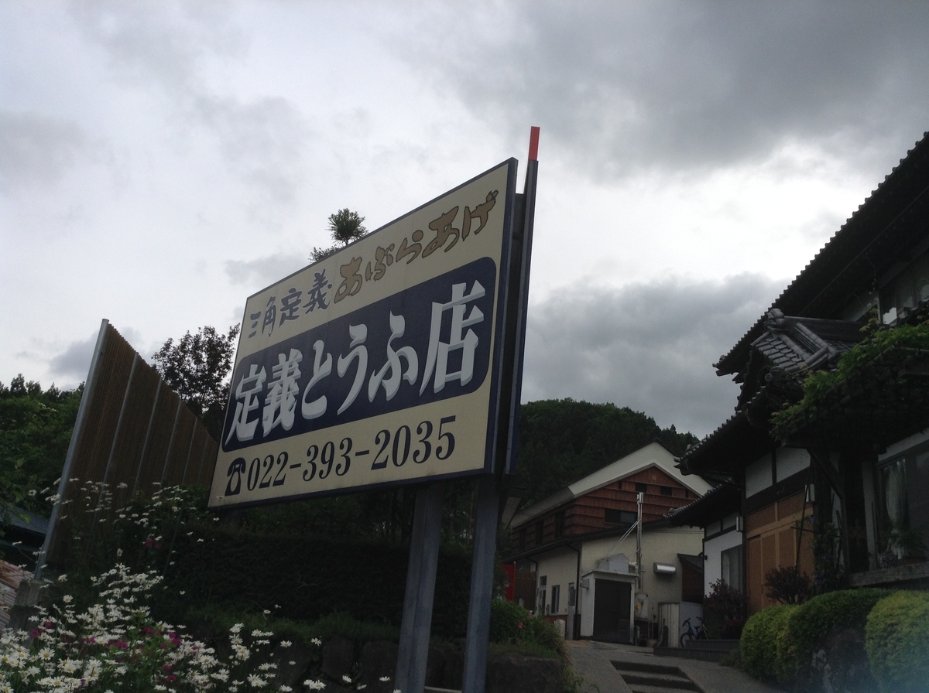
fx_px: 884
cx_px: 464
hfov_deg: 55.4
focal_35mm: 33
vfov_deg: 42.8
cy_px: 346
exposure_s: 1/1259
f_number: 2.4
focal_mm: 3.3
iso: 25
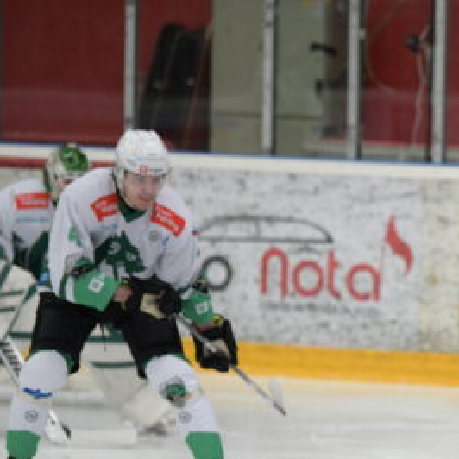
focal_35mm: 407
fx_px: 6106
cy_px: 349
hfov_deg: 4.3
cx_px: 599
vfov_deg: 4.3
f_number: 2.8
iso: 1250
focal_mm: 170
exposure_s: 1/1000
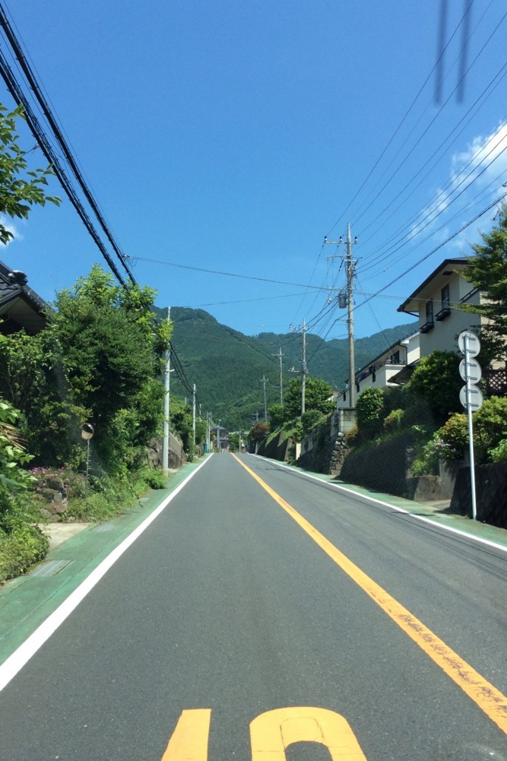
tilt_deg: +11.2
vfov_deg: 55.8
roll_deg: -0.7
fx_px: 718
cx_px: 241
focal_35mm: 34
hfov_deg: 38.9
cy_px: 379
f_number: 2.4
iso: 32
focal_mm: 3.3
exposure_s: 1/733
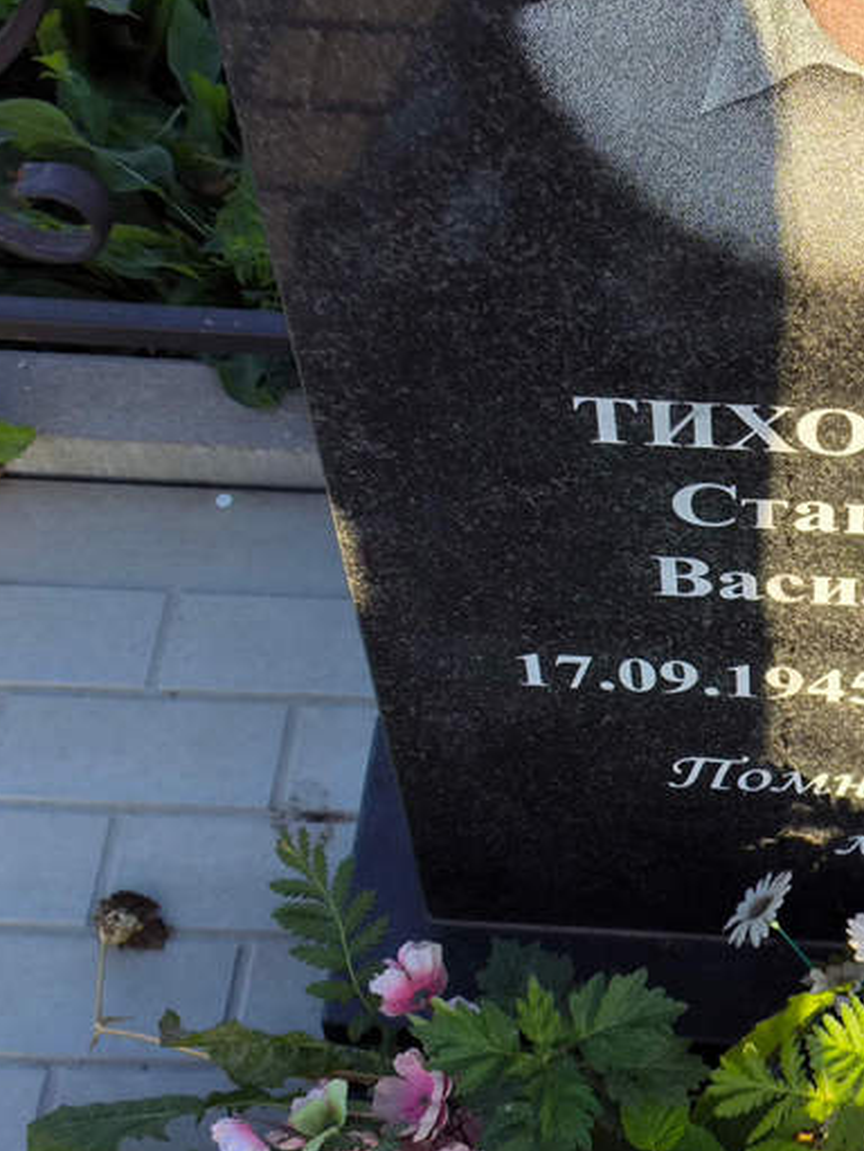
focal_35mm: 78
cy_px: 558
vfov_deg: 25.0
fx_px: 2596
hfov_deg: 18.6
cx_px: 791
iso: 50
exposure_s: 1/690
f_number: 1.7
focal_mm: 4.71
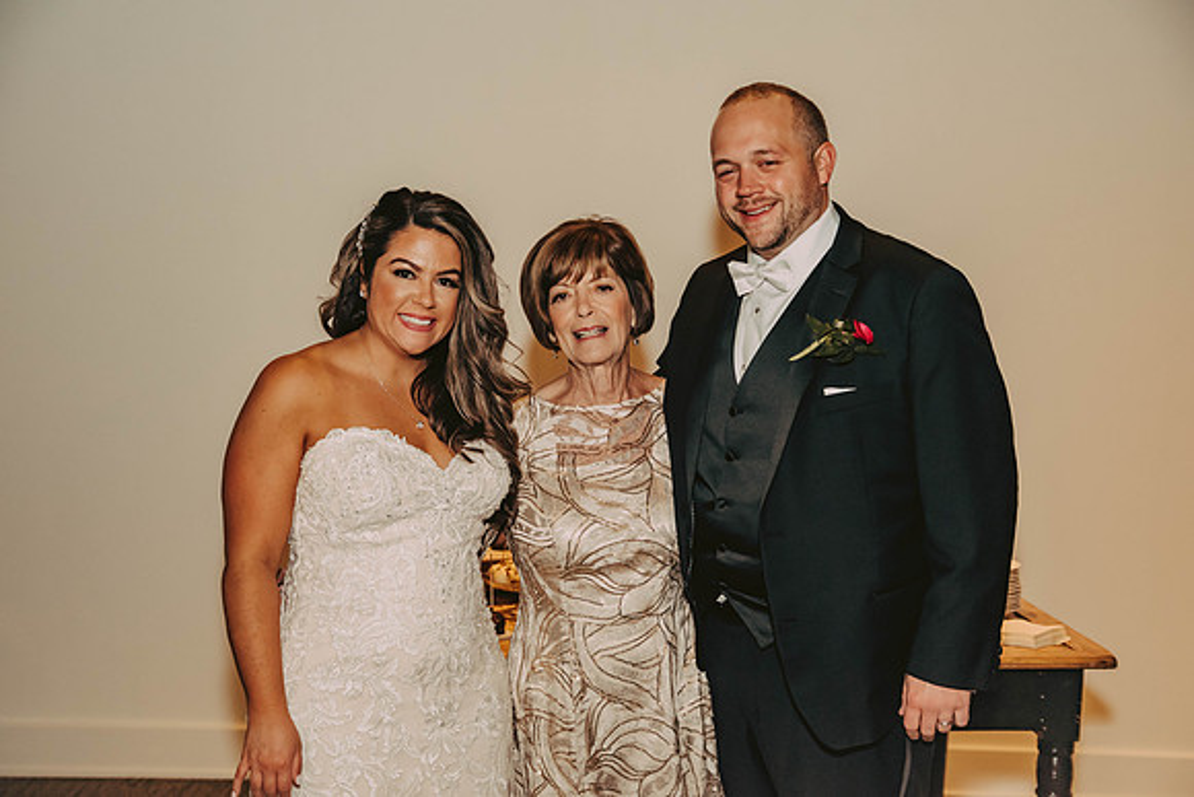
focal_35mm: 52
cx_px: 597
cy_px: 398
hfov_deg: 38.2
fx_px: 1725
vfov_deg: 26.0
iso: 1250
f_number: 4.5
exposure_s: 1/125
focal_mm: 52
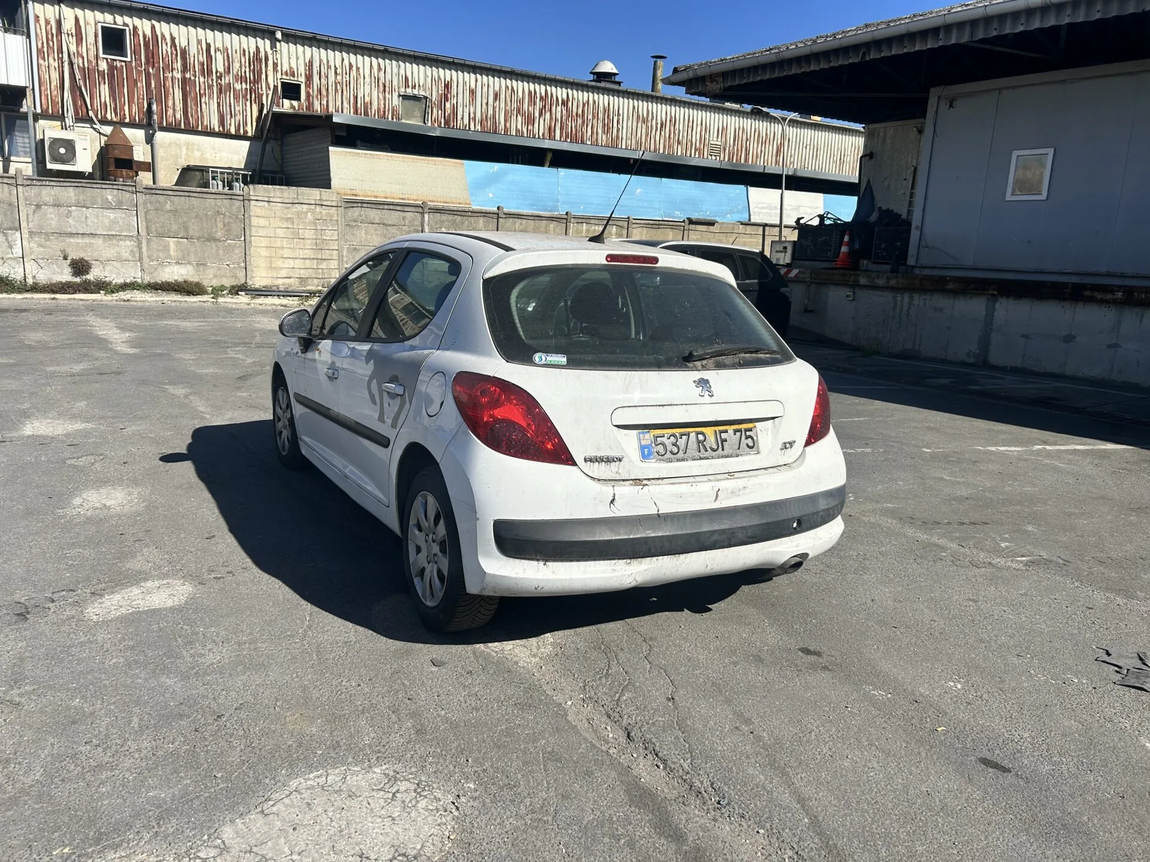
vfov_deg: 53.1
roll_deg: -4.4
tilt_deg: -14.7
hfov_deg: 67.3
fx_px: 864
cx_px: 575
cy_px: 431
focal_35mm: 26
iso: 50
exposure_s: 1/5882
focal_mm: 5.7
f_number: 1.5
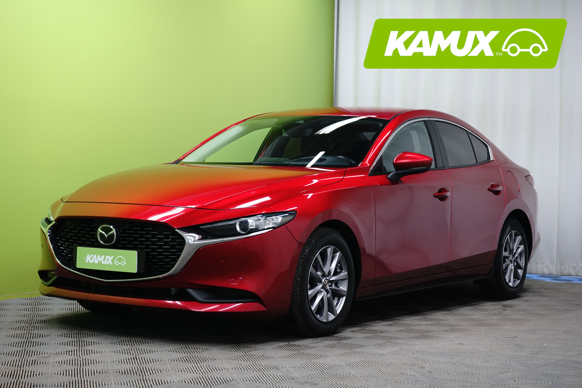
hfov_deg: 29.2
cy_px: 194
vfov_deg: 19.7
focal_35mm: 69
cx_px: 291
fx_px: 1115
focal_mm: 69
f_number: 8
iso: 500
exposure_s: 1/6
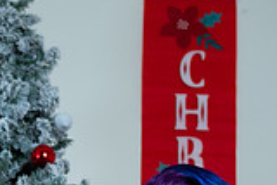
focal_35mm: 127
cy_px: 314
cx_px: 7
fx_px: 978
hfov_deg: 15.8
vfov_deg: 10.3
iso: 400
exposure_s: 1/640
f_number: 5
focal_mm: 35
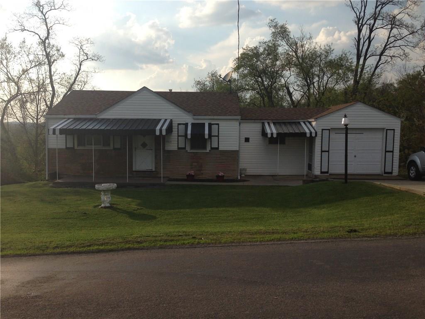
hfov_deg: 55.4
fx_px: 405
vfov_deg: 42.9
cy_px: 160
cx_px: 212
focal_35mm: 33
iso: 50
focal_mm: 4.13
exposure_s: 1/1695
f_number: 2.4
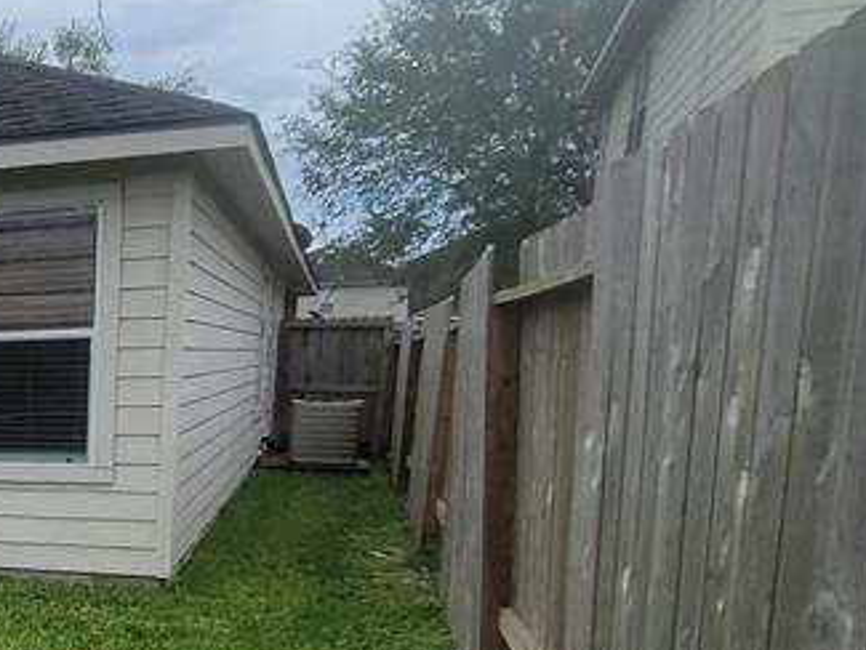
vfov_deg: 33.0
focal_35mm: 41
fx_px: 1026
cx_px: -211
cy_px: 605
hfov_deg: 34.8
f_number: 2.2
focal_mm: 2.2
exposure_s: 1/1120
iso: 64
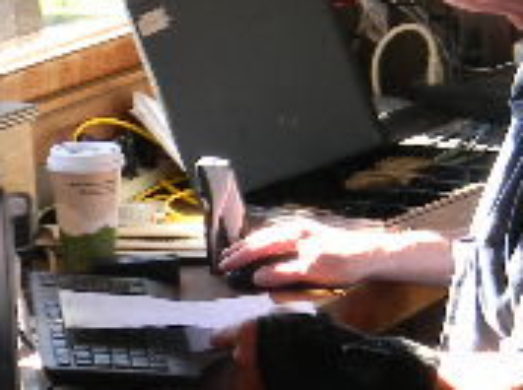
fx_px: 3061
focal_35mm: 203
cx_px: 606
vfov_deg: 7.3
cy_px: 157
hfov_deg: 9.6
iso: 87
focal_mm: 10.1
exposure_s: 1/30
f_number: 4.1
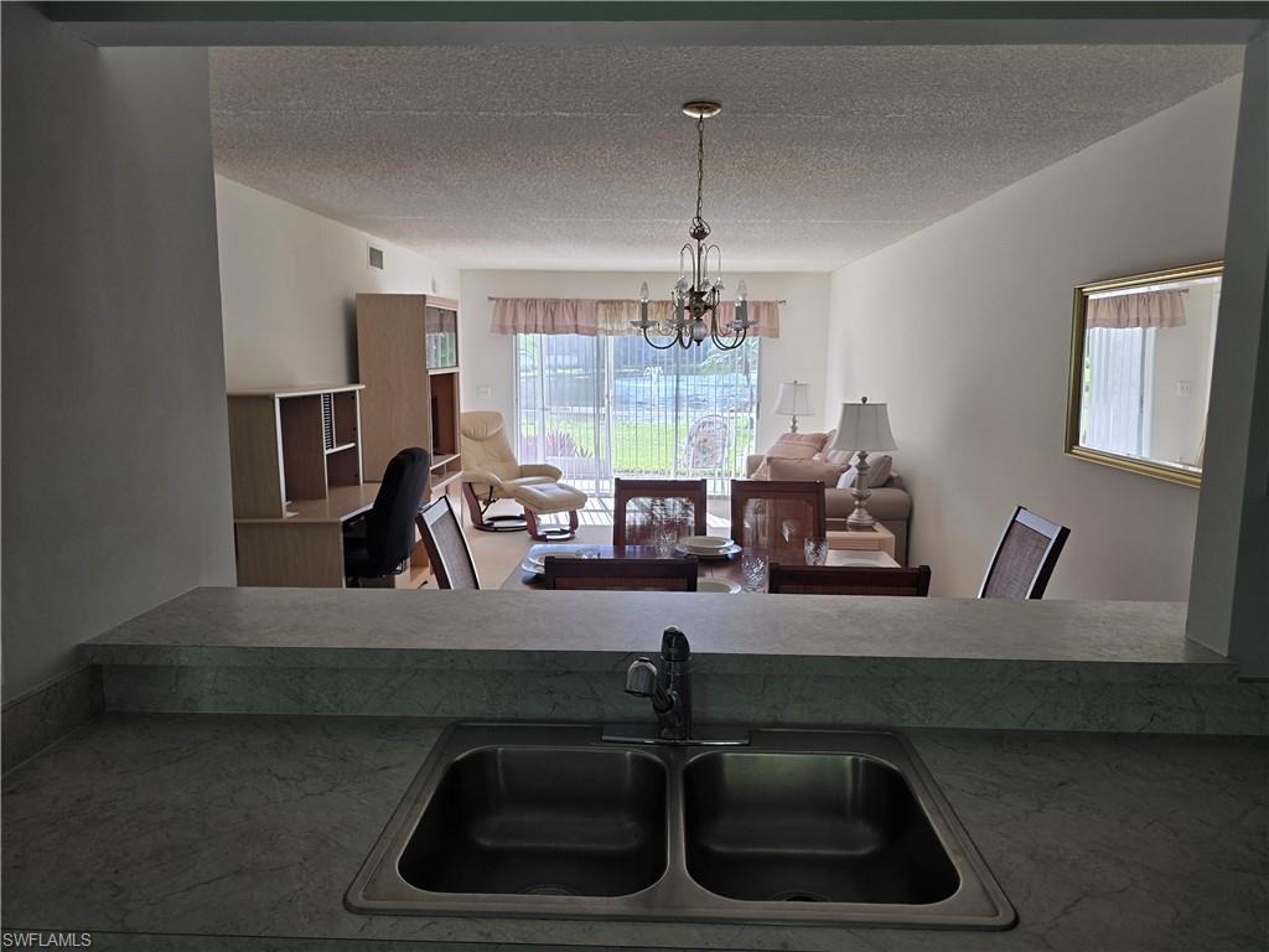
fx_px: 843
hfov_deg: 73.9
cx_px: 634
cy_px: 476
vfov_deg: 58.9
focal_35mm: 23
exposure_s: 1/180
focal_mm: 6.3
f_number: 1.7
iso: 80
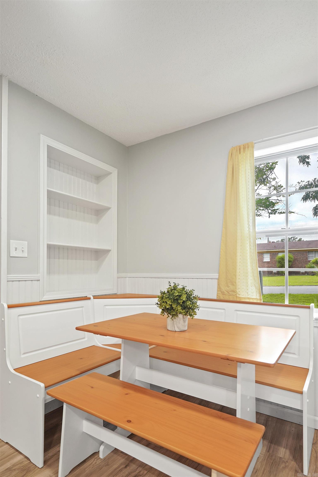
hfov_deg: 67.4
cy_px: 238
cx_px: 159
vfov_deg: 90.0
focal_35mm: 18
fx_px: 238
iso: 500
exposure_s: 1/30
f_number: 4
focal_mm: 18
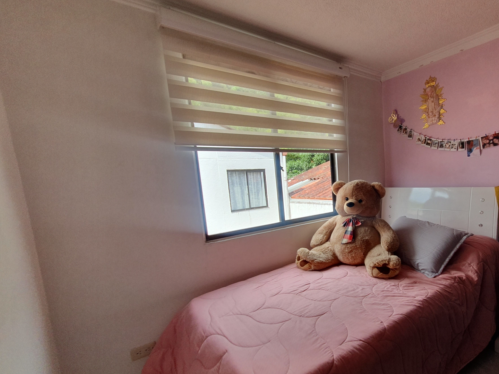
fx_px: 245
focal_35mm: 17
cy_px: 204
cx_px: 324
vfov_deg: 74.5
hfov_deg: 88.5
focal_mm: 1.8
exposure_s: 1/212
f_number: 2.2
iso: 50
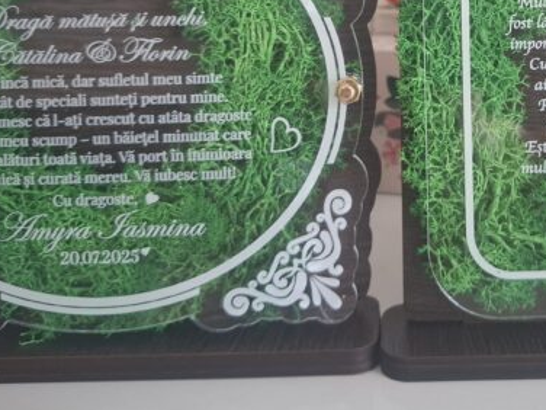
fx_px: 741
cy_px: 10
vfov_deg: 29.1
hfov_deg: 39.5
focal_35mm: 47
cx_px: 402
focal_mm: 5.54
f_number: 1.8
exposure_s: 1/40
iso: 320
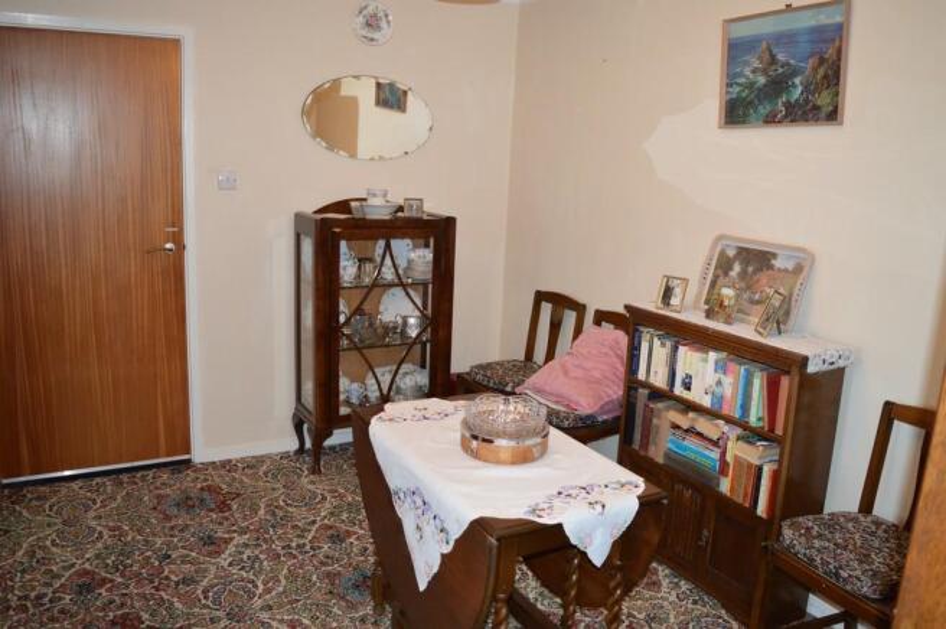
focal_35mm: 27
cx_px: 473
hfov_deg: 67.4
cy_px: 314
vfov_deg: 47.8
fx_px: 709
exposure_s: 1/60
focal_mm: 18
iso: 800
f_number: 3.5
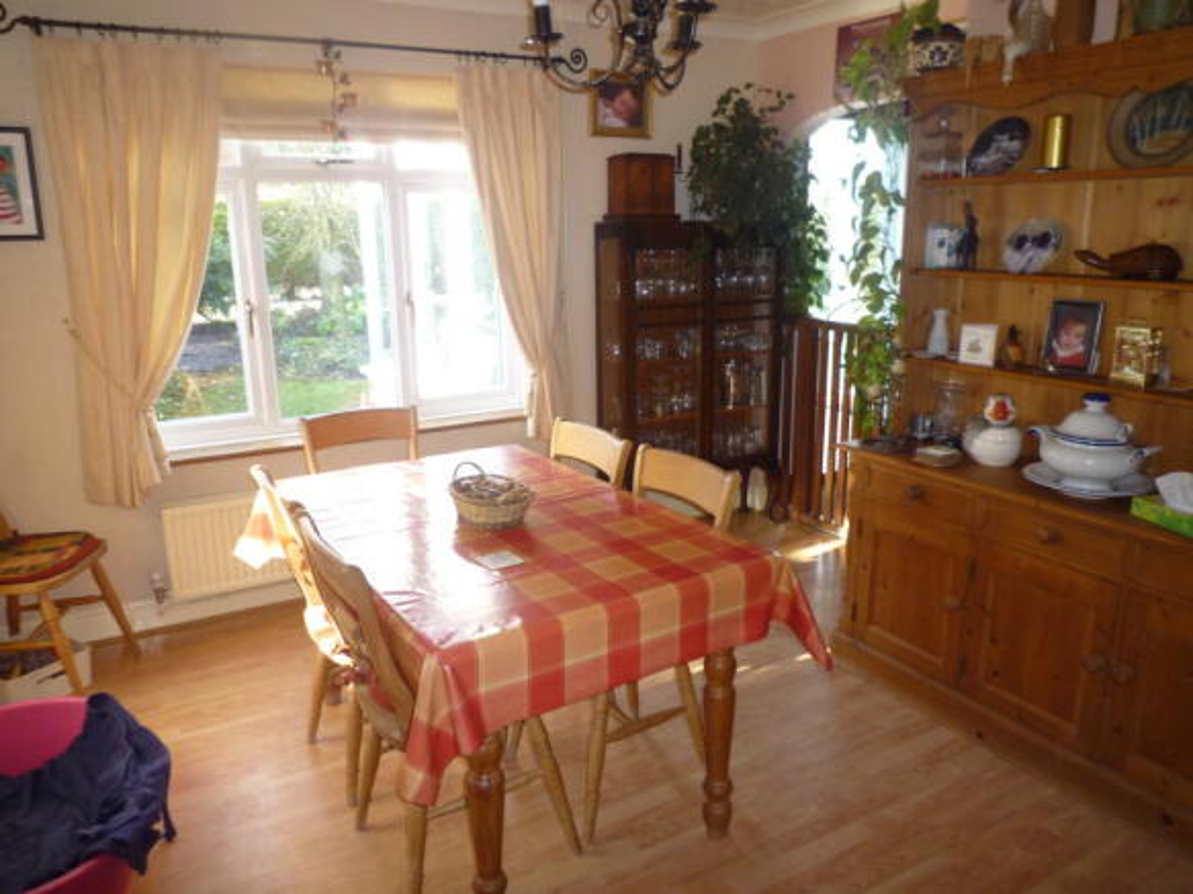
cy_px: 447
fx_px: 861
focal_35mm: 25
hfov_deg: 69.4
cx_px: 596
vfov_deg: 54.9
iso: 160
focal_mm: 4.4
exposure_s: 1/30
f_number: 2.8
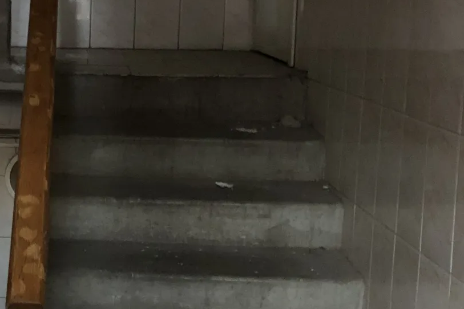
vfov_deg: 15.9
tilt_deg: -9.1
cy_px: 182
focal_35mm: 86
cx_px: 12
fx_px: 1108
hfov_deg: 22.8
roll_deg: -1.6
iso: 125
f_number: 1.8
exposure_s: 1/4
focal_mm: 4
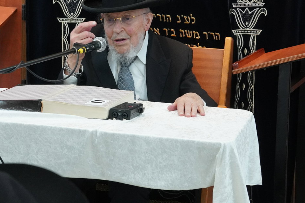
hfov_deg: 18.2
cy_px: 62
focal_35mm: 112
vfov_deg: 12.2
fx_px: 949
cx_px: 106
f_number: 6.3
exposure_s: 1/250
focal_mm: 50
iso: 3200
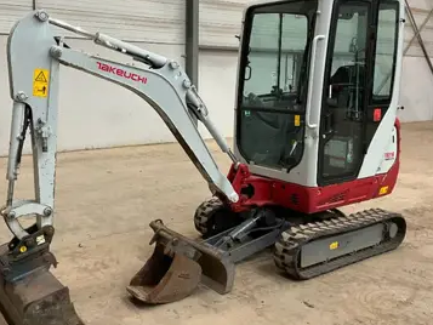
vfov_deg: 36.8
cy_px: 159
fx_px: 488
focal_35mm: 39
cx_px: 198
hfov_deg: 47.8
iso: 200
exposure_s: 1/60
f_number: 1.8
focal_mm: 3
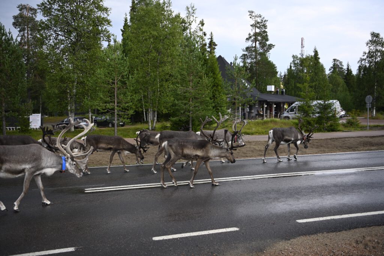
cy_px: 128
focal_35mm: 38
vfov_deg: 35.1
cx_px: 192
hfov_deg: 50.7
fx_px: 405
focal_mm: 38
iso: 200
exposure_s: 1/1250
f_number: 2.8
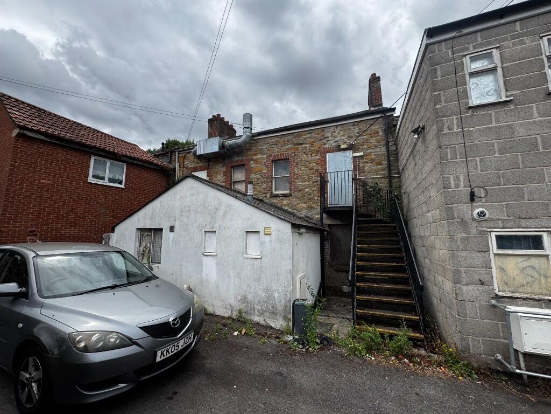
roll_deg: +0.5
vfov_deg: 85.7
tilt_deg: +7.6
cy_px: 207
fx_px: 223
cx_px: 276
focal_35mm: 14
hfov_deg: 102.1
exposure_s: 1/1006
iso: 50
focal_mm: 2.22
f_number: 2.2
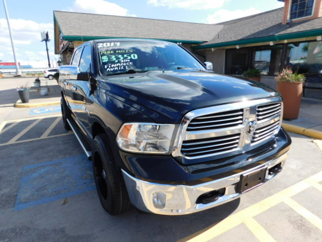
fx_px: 214
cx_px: 161
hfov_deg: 73.9
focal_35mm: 23
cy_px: 121
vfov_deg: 58.9
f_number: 3
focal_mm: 4
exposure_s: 1/1000
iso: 125
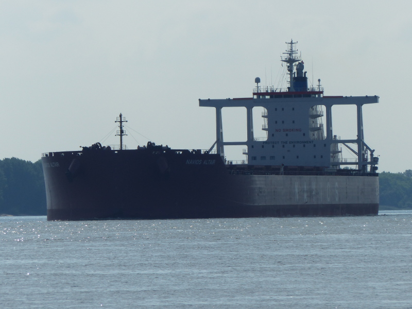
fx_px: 7141
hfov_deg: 3.3
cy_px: 154
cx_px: 206
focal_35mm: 600
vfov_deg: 2.5
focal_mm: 108
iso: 100
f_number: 6.3
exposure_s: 1/1300
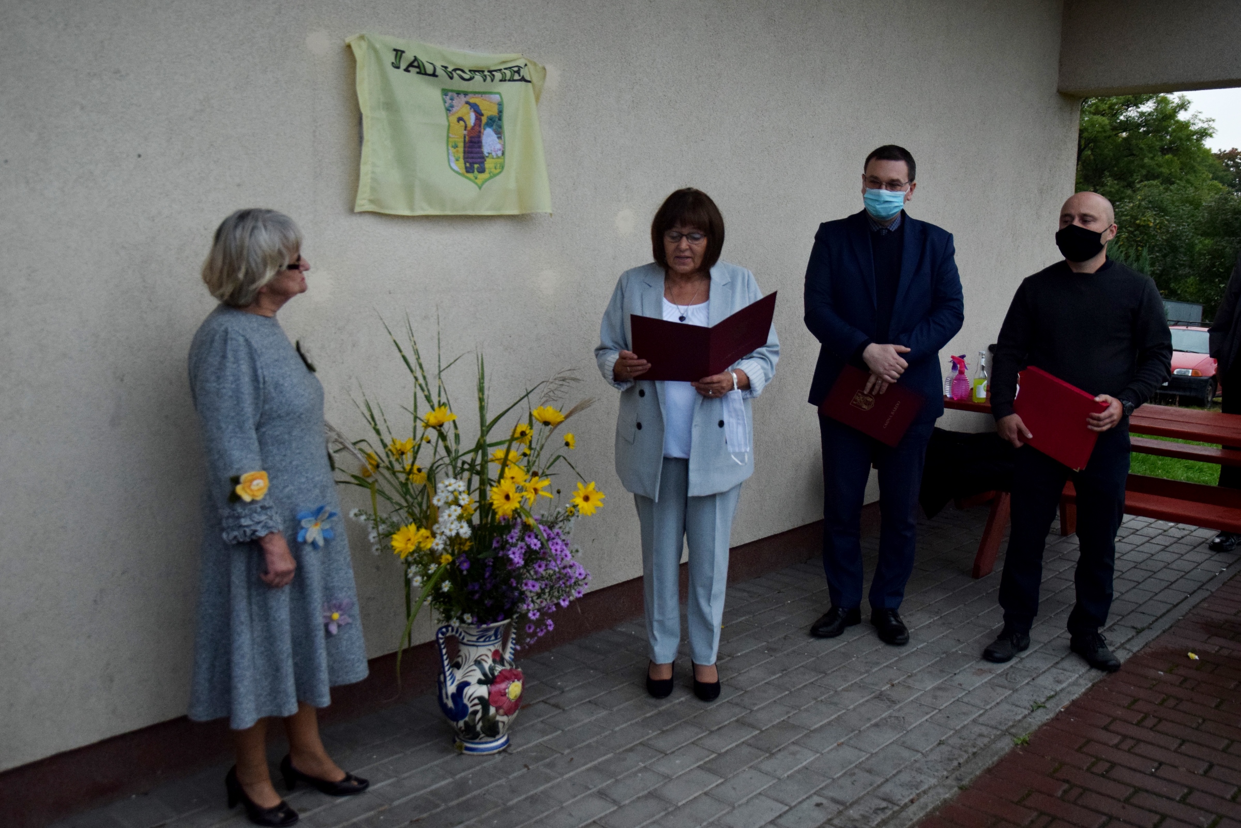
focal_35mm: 36
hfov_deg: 53.1
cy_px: 414
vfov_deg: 36.9
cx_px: 620
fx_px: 1241
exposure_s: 1/100
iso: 1600
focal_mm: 24
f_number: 3.5
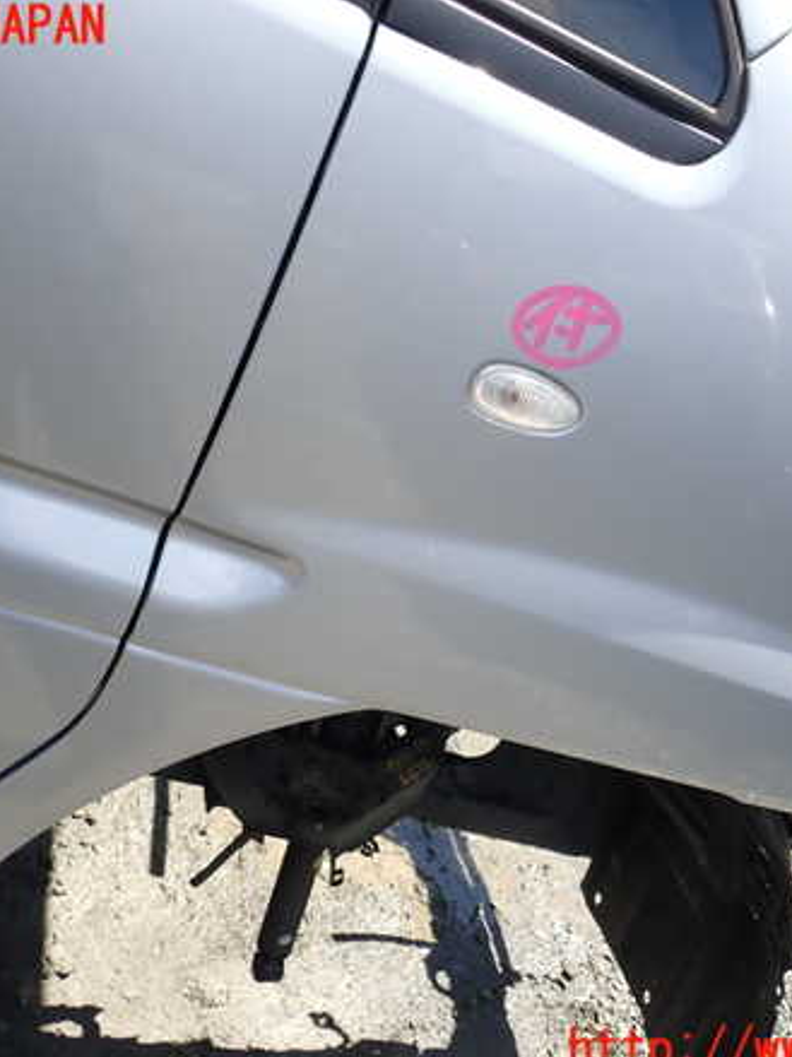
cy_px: 539
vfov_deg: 45.8
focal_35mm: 41
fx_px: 1251
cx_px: 390
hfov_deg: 35.1
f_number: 3.2
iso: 100
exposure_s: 1/320
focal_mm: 5.4
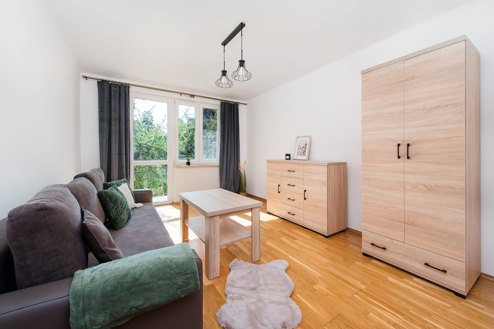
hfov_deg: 104.3
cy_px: 164
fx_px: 192
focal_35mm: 14
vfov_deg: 81.1
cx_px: 247
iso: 640
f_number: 10
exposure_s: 1/250
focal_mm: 14
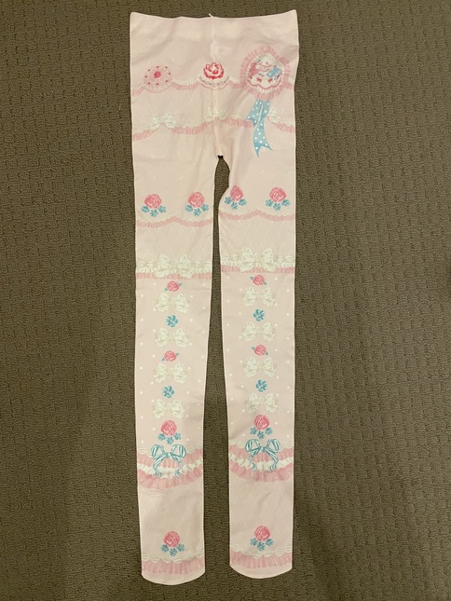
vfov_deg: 67.3
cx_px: 226
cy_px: 300
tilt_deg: -87.5
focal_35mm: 26
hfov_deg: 53.1
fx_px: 452
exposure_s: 1/33
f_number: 1.6
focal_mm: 4.2
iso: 640
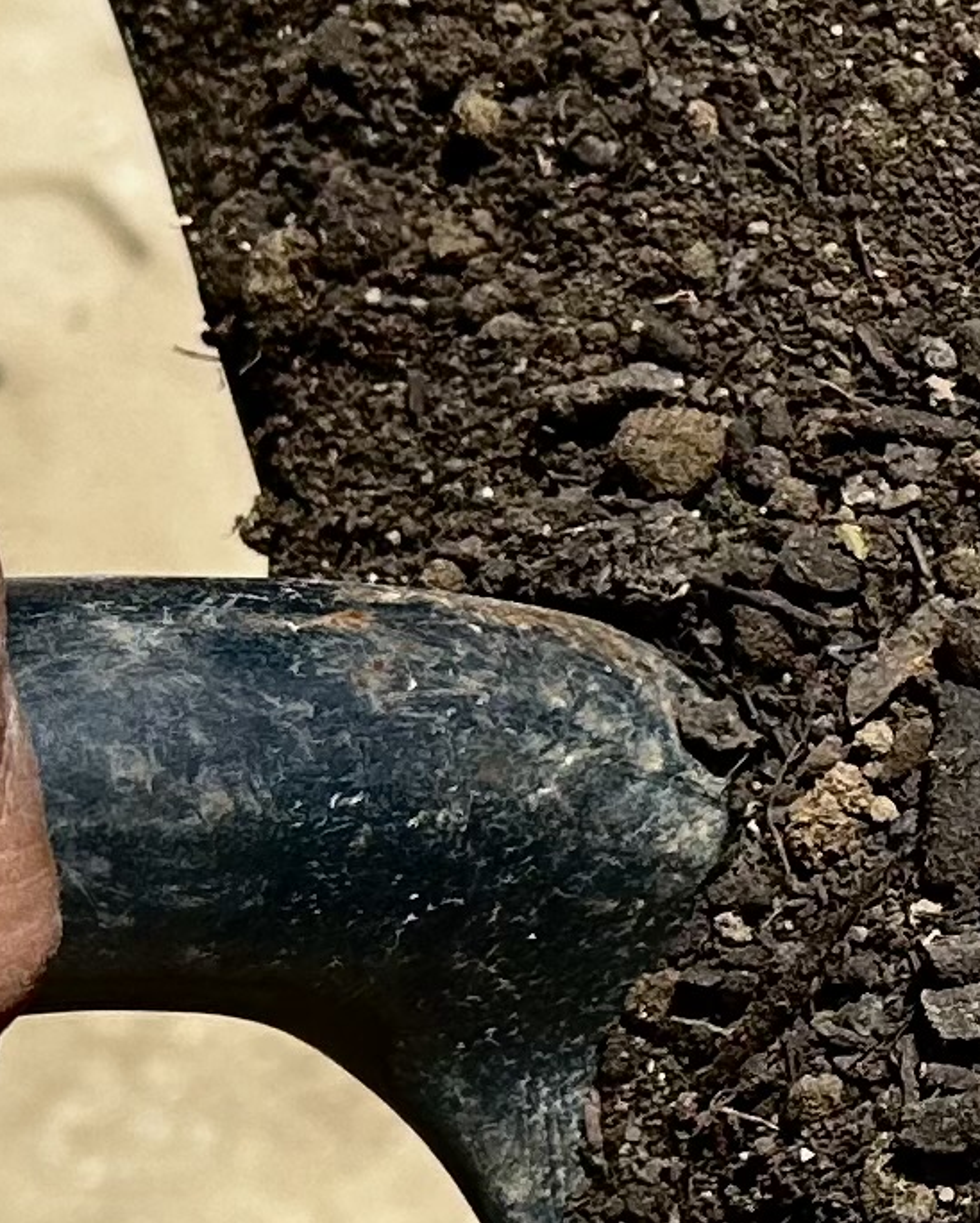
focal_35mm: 138
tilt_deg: -45.2
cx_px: 1908
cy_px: 411
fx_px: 4999
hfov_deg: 10.4
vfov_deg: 13.9
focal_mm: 6.86
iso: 80
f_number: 1.78
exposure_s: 1/3356
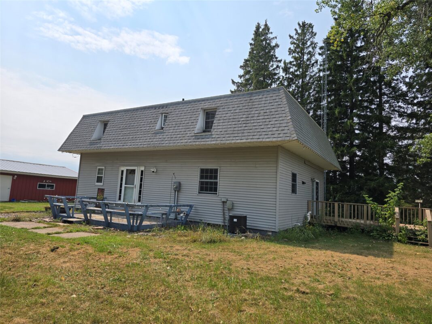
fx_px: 287
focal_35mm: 23
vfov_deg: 58.9
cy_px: 162
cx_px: 216
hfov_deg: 73.9
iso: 12
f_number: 1.7
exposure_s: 1/1038
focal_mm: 6.3
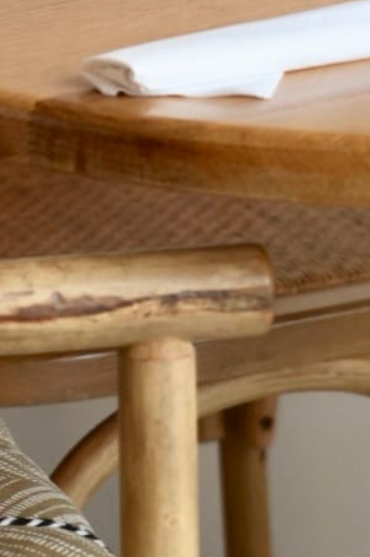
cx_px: 56
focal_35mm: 275
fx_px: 4246
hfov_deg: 5.0
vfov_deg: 7.4
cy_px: -280
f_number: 5.6
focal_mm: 78
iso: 800
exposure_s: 1/160
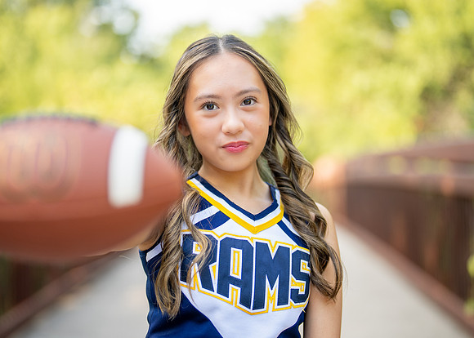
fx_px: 910
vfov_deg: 21.1
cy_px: 165
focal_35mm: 68
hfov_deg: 29.2
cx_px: 220
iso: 100
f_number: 1.2
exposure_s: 1/640
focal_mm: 50
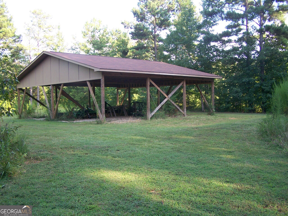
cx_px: 144
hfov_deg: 49.0
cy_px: 108
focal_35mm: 38
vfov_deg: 37.7
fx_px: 316
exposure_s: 1/100
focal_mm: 6.3
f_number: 2.8
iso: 80
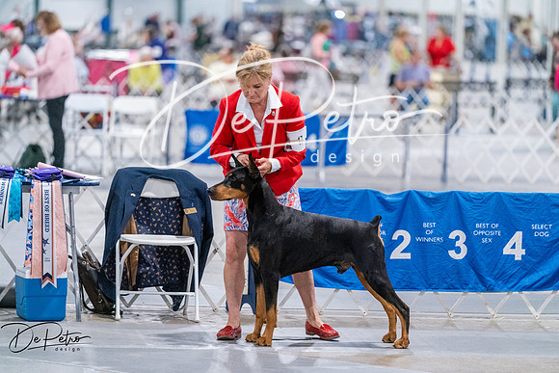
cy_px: 186
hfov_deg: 10.6
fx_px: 3013
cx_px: 280
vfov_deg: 7.1
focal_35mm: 194
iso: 6400
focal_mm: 194
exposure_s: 1/320
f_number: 3.2
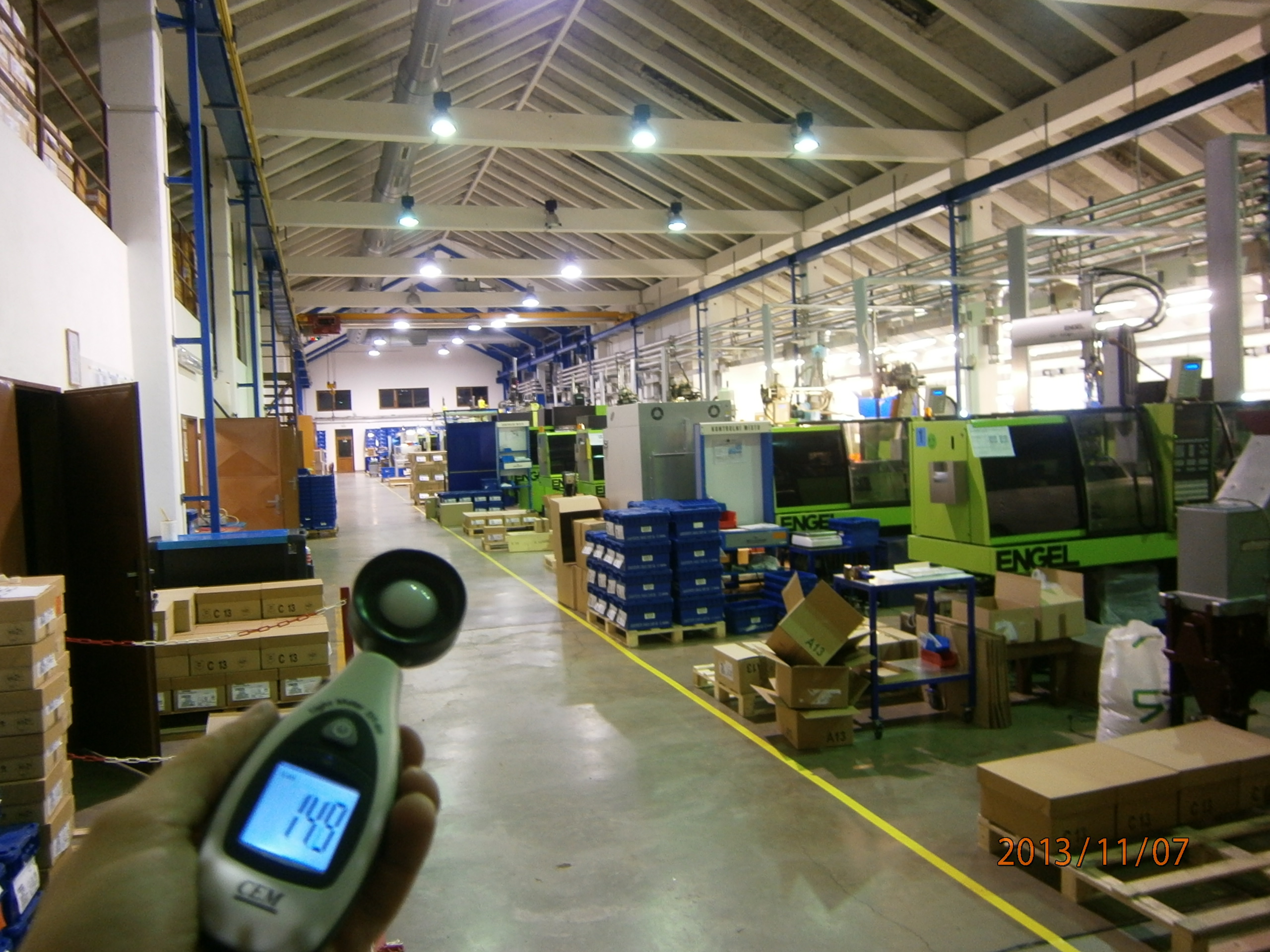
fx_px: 954
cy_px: 476
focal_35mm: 26
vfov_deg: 53.1
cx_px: 635
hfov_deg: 67.3
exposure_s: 1/4
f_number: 2.8
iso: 125
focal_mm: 4.7
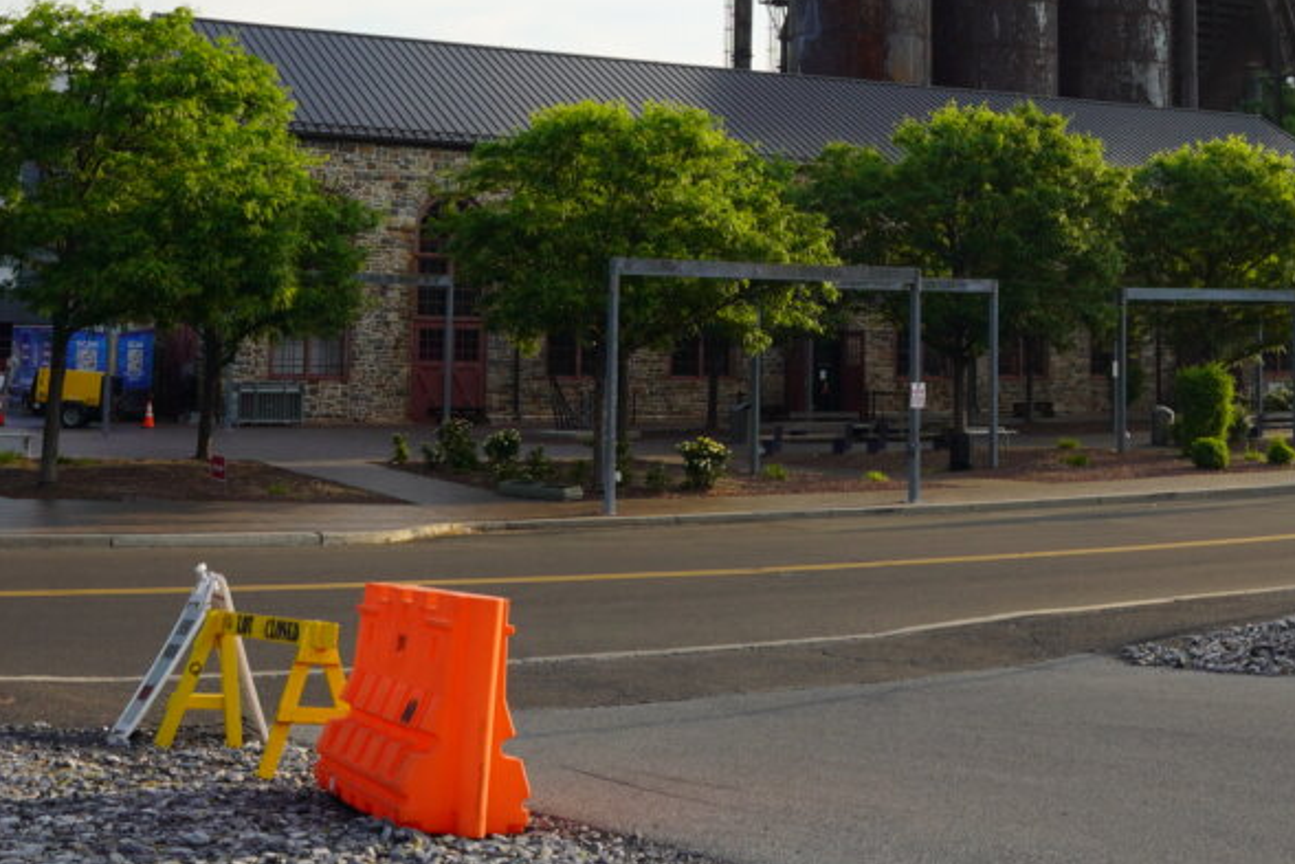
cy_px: 24
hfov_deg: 35.7
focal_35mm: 55
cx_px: 910
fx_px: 1979
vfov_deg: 23.7
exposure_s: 1/125
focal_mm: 18
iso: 100
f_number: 8
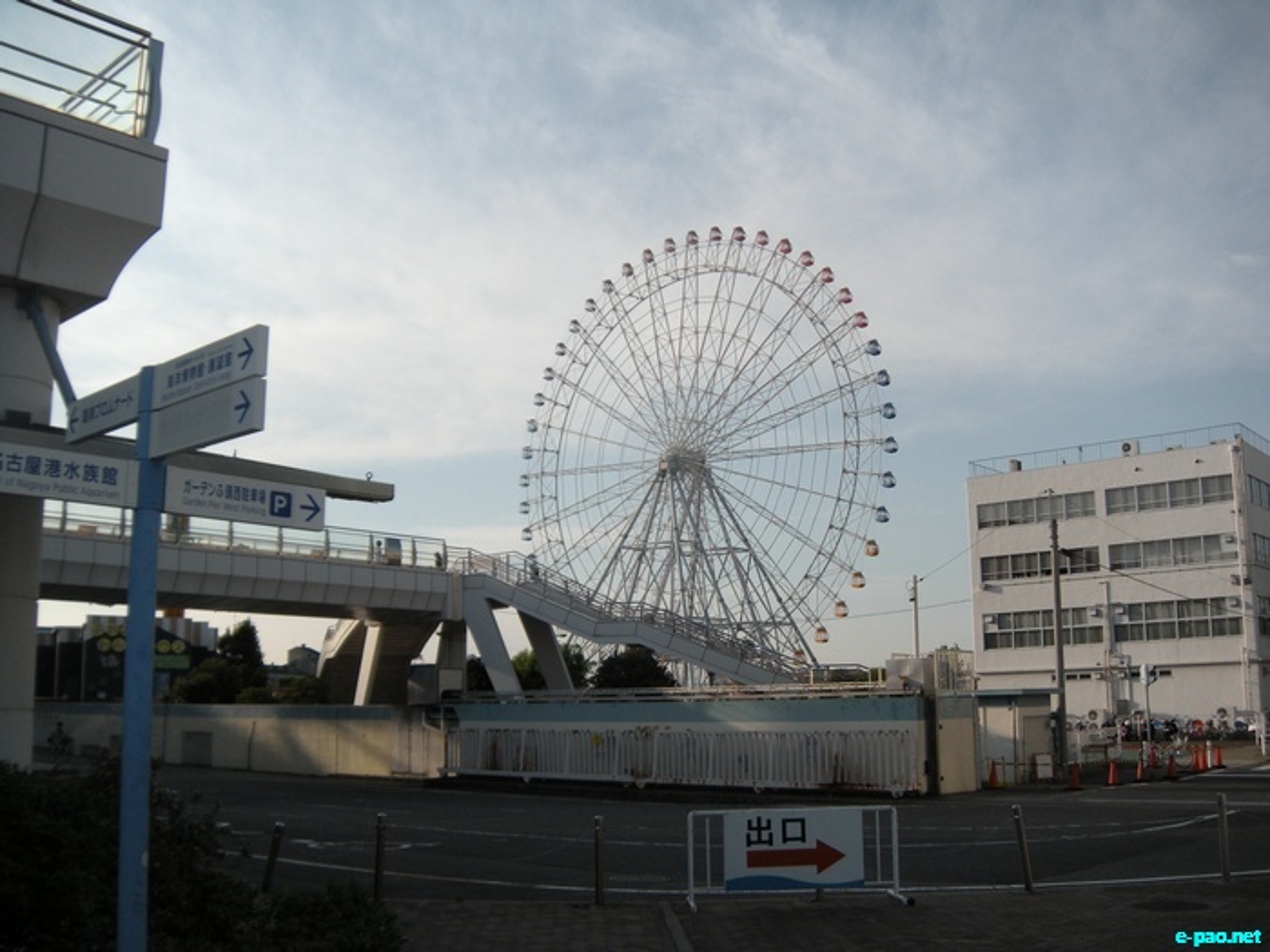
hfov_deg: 52.6
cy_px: 476
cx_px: 635
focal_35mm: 35
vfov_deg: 40.7
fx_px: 1284
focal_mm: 5.9
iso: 89
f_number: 3.8
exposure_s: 1/1000
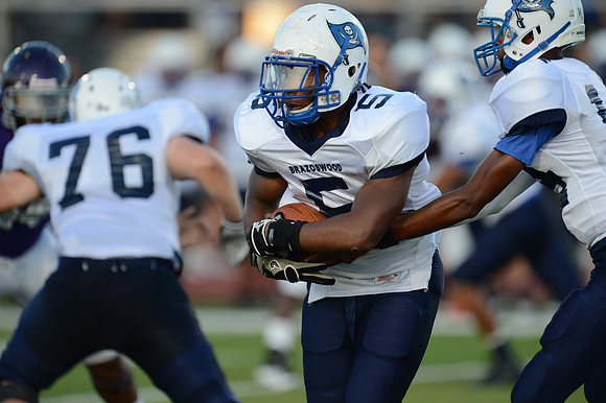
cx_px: 303
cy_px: 202
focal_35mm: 550
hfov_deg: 3.8
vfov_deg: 2.5
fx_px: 9253
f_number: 4
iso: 800
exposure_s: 1/1000
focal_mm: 550
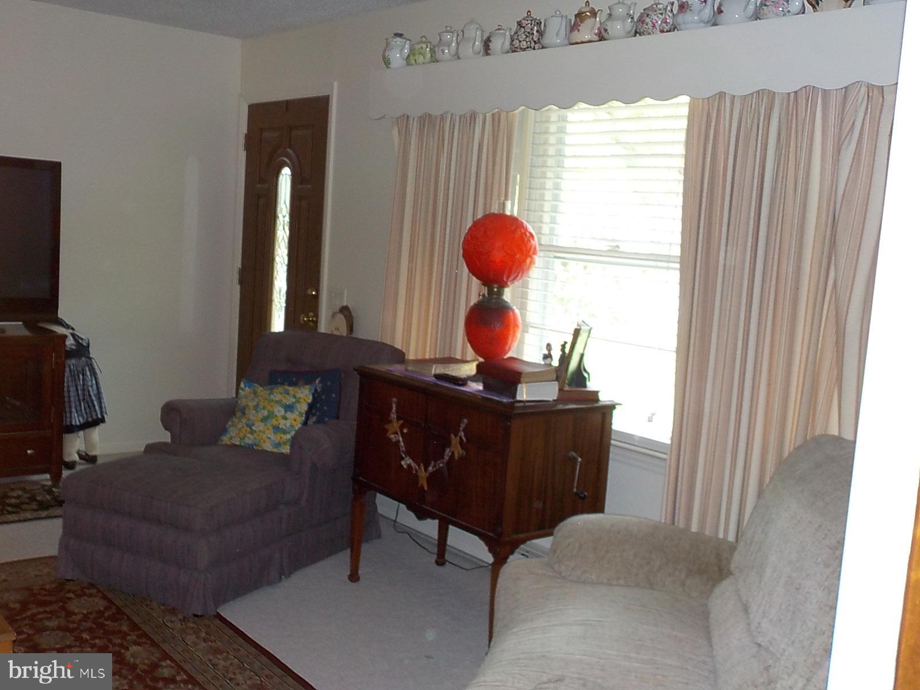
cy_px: 345
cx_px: 460
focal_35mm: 38
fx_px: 1010
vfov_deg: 37.7
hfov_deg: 49.0
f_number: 3.7
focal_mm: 5.2
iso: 200
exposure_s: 1/30
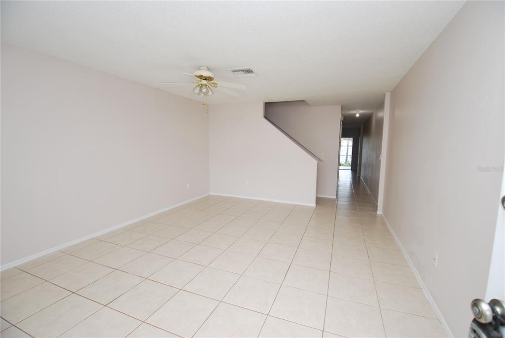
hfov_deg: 100.3
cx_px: 252
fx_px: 211
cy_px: 169
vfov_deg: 77.5
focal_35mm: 15
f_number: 3.5
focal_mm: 10
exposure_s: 1/60
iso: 100
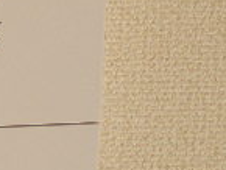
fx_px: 1039
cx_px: -120
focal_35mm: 159
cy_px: -19
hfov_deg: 11.8
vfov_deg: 9.3
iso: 64
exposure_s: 1/112
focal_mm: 6.3
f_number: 3.5
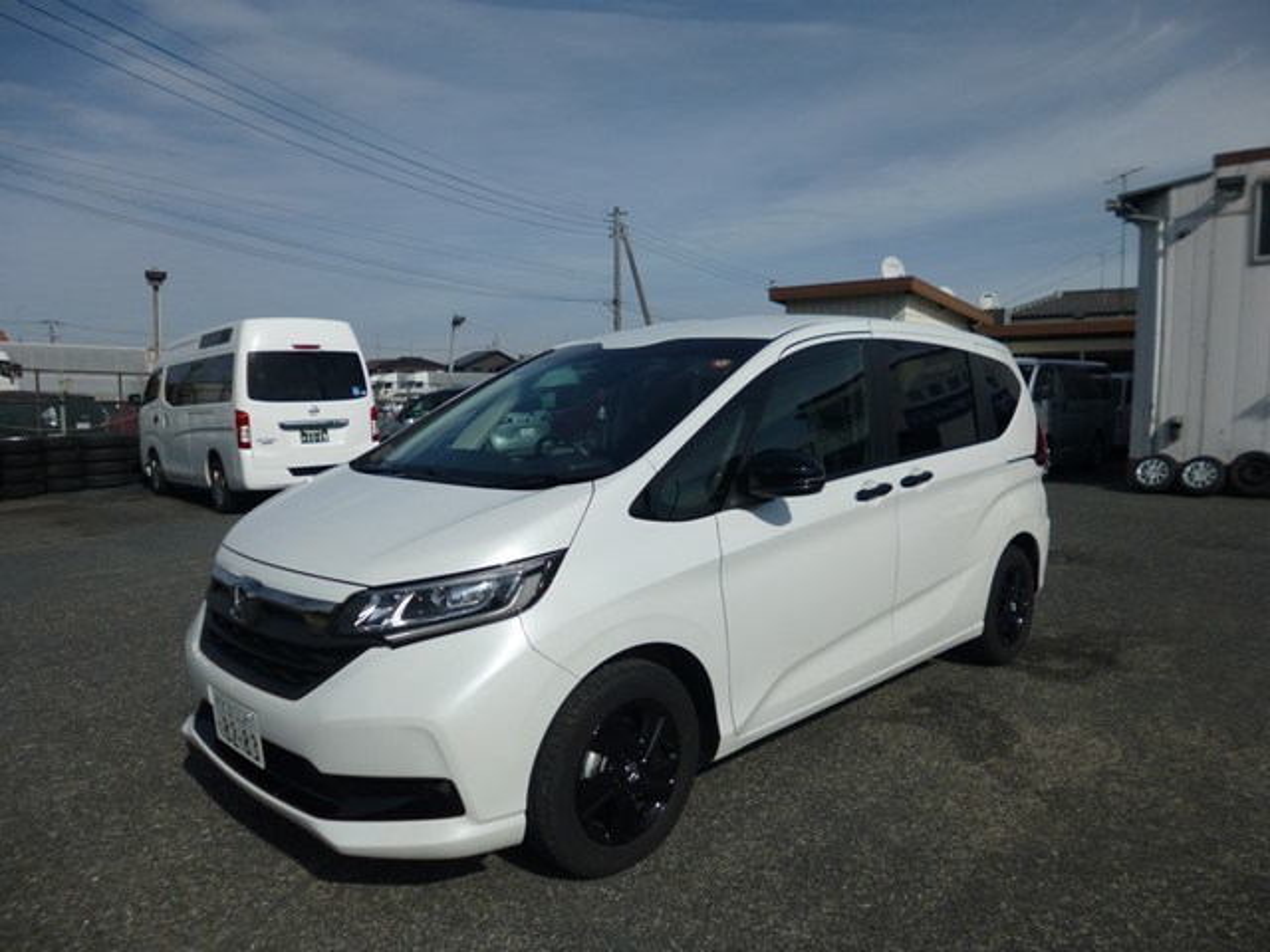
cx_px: 635
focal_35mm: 24
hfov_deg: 71.6
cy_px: 476
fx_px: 881
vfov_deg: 56.8
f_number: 9
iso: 100
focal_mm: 4.3
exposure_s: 1/640
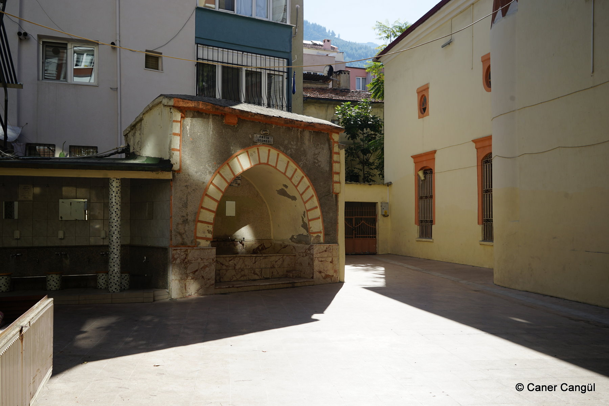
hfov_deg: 61.9
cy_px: 203
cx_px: 304
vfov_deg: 43.6
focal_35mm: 30
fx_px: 507
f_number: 9
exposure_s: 1/125
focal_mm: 30
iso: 100
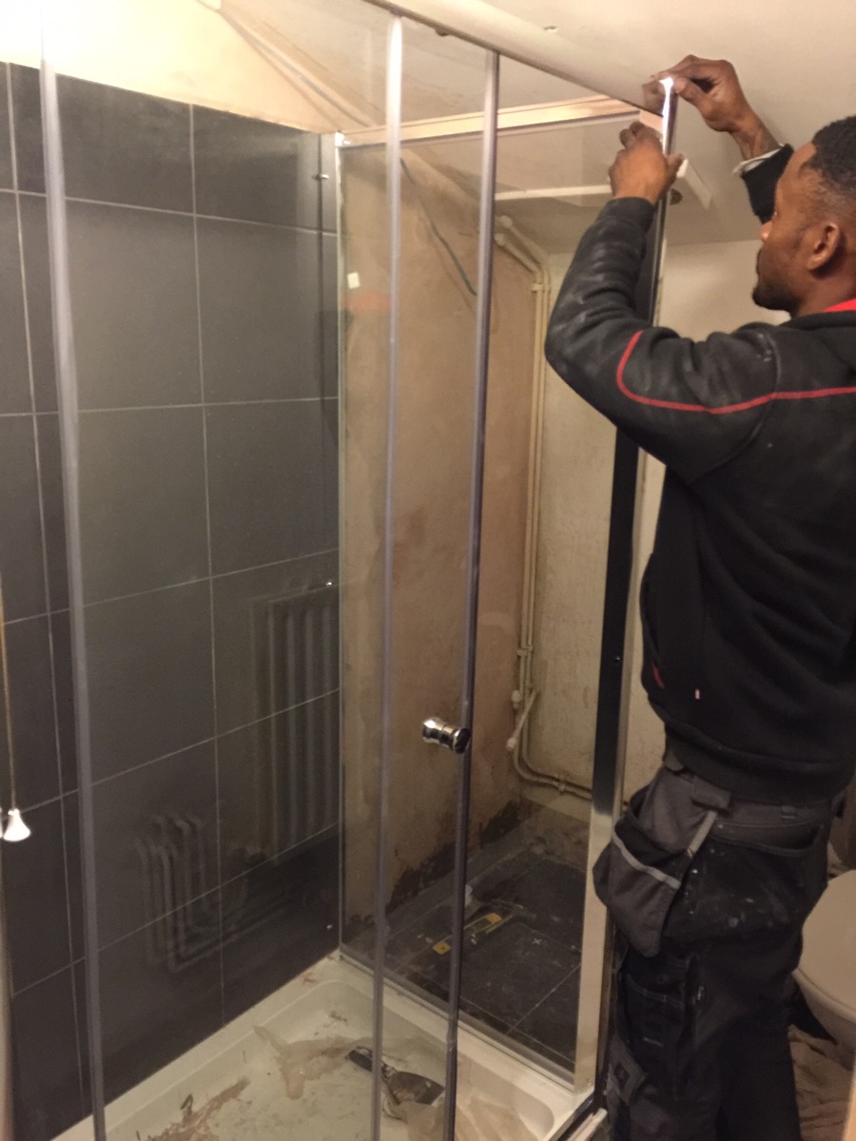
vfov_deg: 61.7
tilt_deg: -13.8
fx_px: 956
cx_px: 428
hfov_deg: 48.2
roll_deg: -2.3
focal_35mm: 29
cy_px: 570
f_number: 2.2
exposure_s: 1/8
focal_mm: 4.15
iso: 160
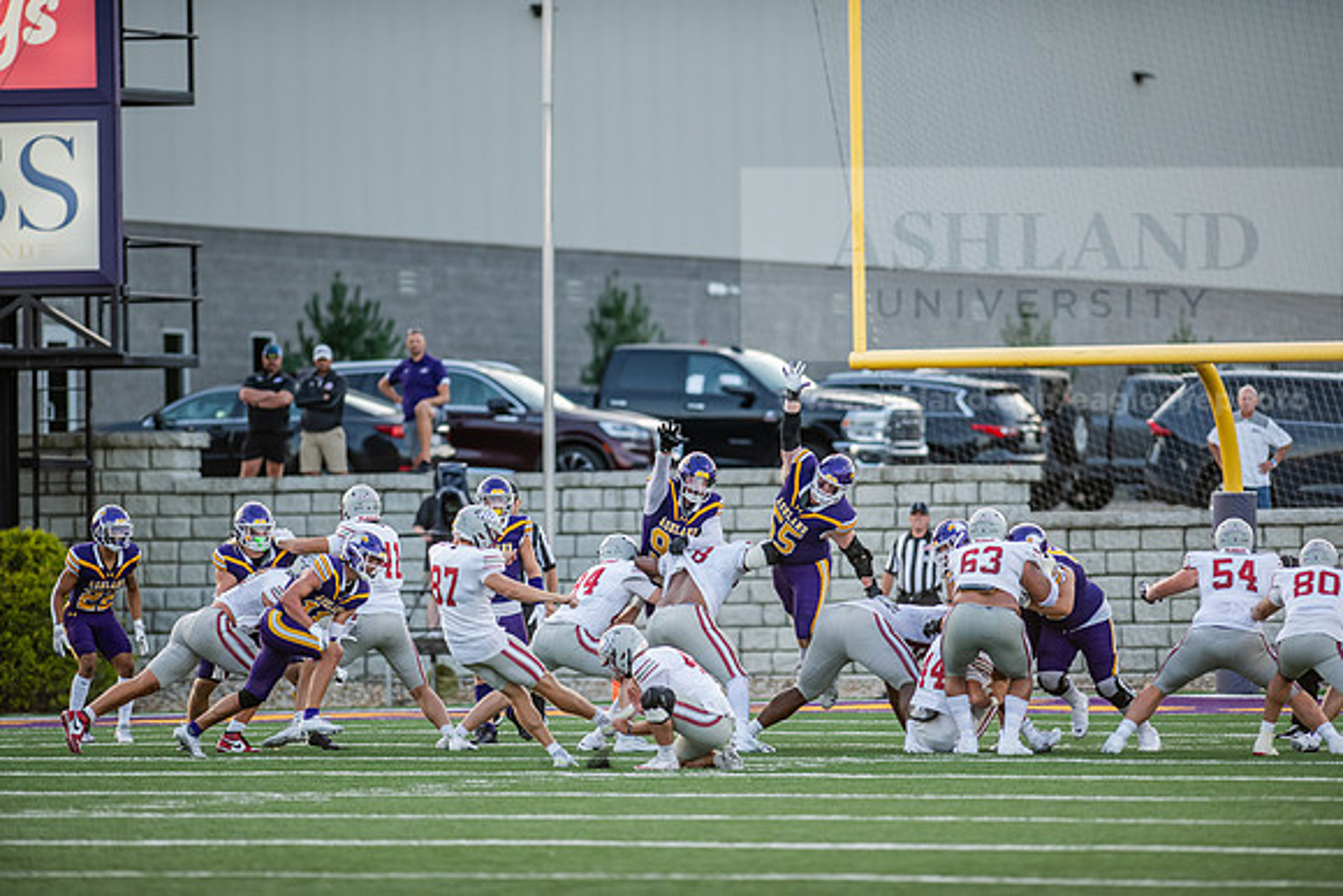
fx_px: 11194
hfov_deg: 6.9
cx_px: 672
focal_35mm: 300
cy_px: 448
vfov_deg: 4.6
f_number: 3.2
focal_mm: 300
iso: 1000
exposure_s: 1/1000
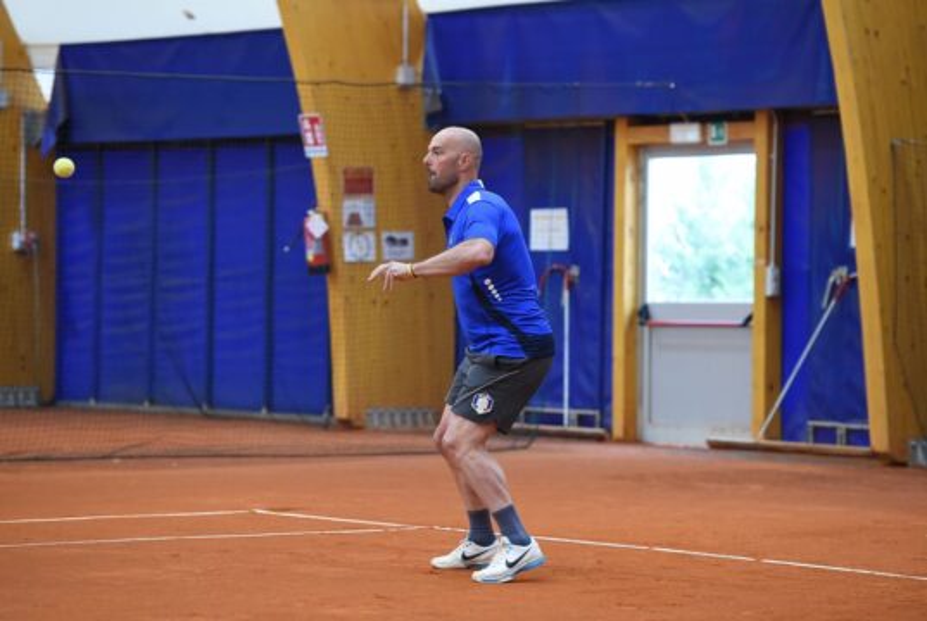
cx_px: 464
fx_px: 3482
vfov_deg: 10.2
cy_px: 310
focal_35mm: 135
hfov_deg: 15.2
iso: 3200
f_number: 3.2
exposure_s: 1/500
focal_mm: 135
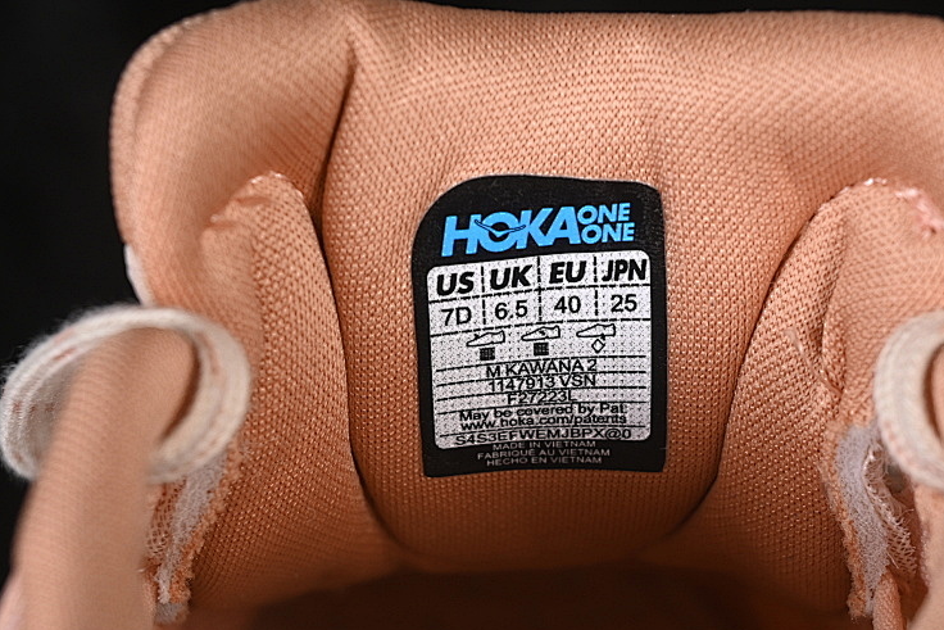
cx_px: 548
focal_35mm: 110
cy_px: 380
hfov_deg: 18.6
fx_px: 2885
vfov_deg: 12.5
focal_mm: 50
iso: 160
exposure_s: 1/80
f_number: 7.1
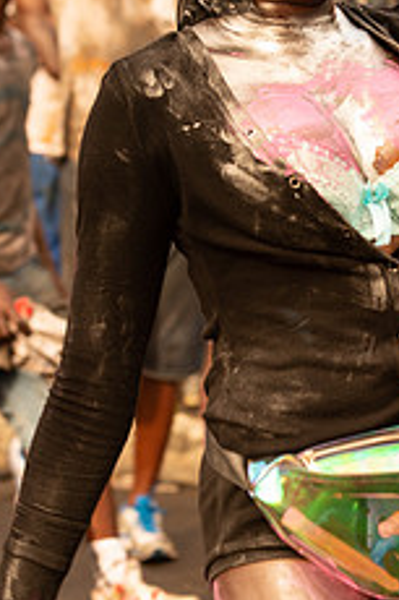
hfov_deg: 8.1
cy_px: 316
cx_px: 369
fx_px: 2797
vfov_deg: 12.2
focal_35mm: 168
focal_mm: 86
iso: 100
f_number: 5.6
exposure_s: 1/160
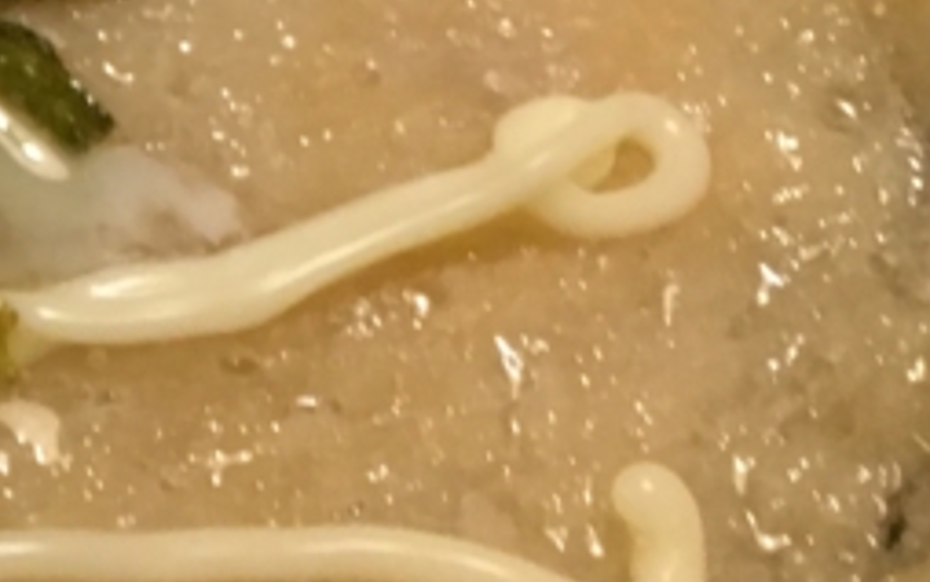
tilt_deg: -58.0
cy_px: 209
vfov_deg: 10.6
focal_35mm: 124
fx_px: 3144
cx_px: -637
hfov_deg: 15.0
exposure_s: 1/30
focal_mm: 4.15
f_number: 2.2
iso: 200
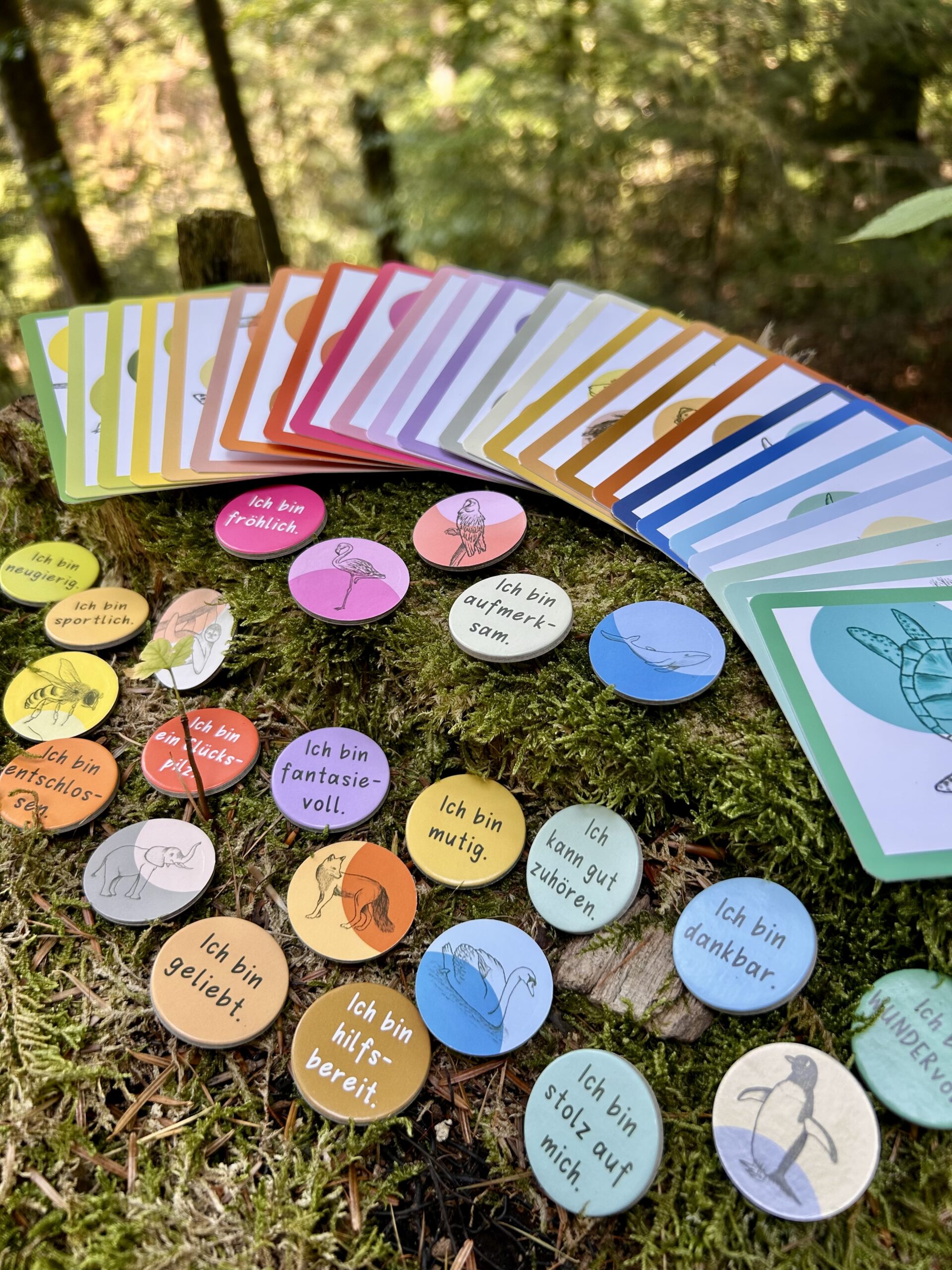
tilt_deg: -44.6
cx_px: 476
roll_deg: -3.9
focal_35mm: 26
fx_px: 953
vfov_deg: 67.3
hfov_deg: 53.1
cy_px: 635
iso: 32
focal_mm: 5.7
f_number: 1.5
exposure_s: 1/121
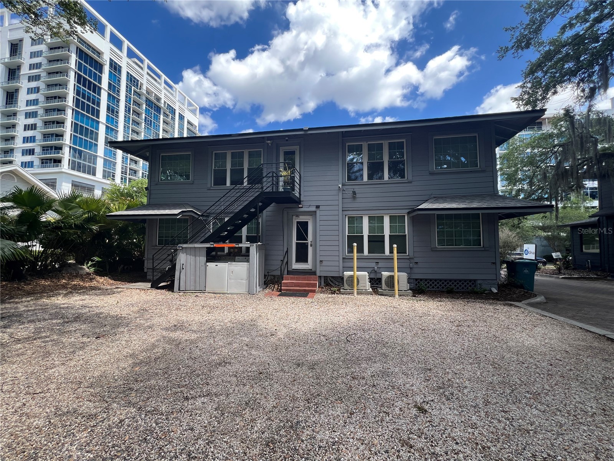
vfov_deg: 89.9
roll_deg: -0.9
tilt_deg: +4.2
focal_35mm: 13
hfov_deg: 106.2
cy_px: 230
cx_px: 307
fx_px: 231
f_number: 1.8
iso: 32
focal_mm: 1.57
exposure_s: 1/324
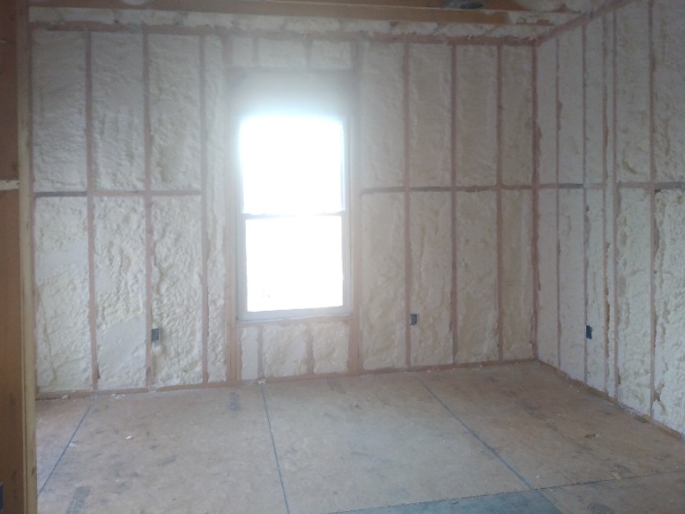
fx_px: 515
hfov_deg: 67.2
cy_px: 199
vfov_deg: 52.6
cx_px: 372
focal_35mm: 26
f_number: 2
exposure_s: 1/30
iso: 281
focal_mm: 3.54
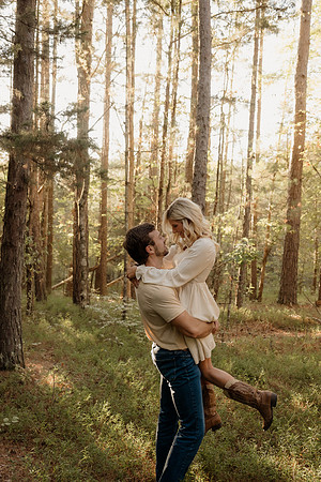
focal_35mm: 36
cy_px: 241
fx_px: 481
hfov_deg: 36.9
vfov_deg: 53.1
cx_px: 160
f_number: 2.8
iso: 500
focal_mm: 24
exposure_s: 1/160
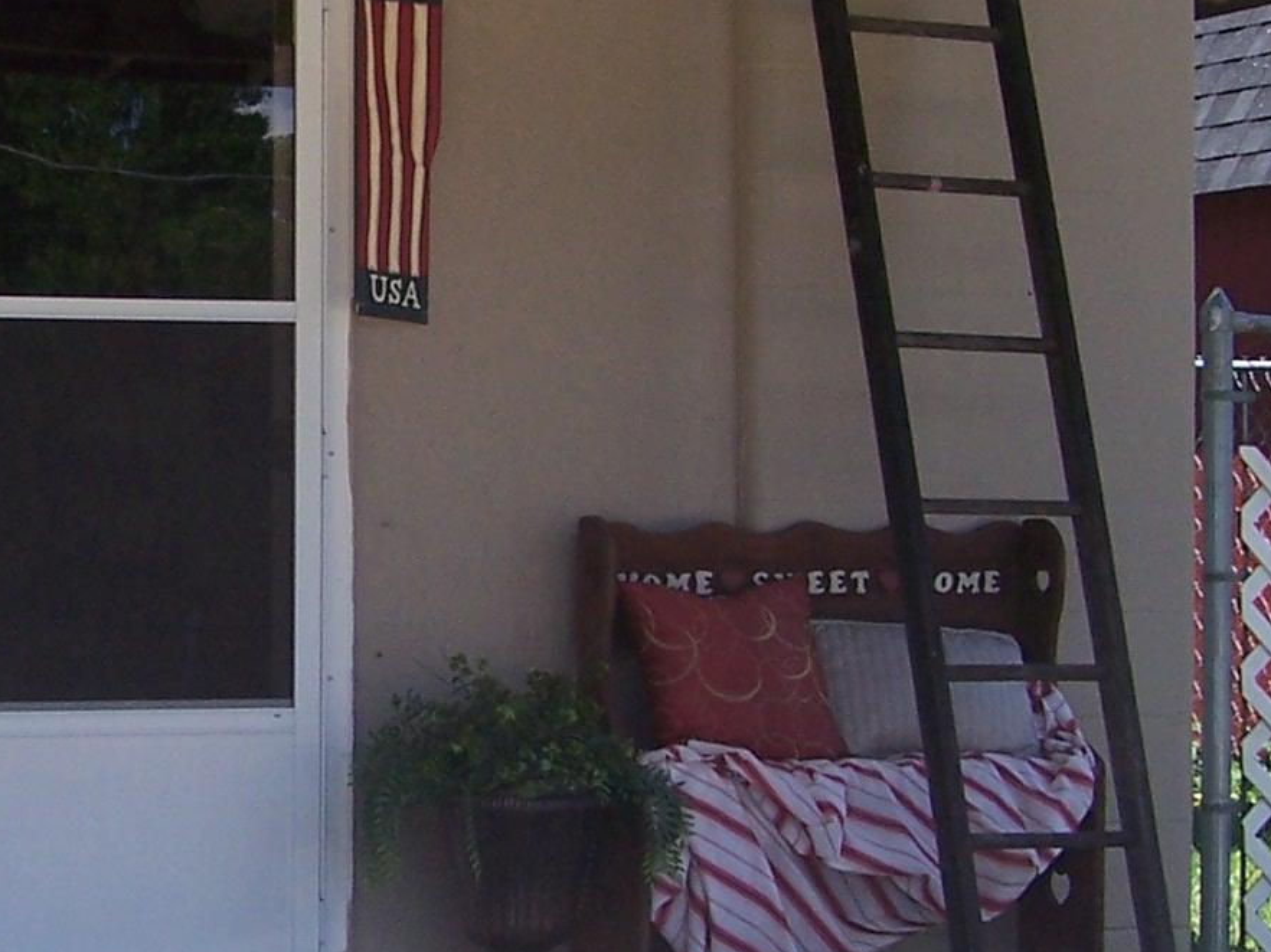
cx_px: 205
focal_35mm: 111
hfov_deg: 17.5
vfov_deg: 13.3
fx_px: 4074
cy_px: 400
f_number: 2.8
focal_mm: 6.3
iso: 80
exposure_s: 1/640
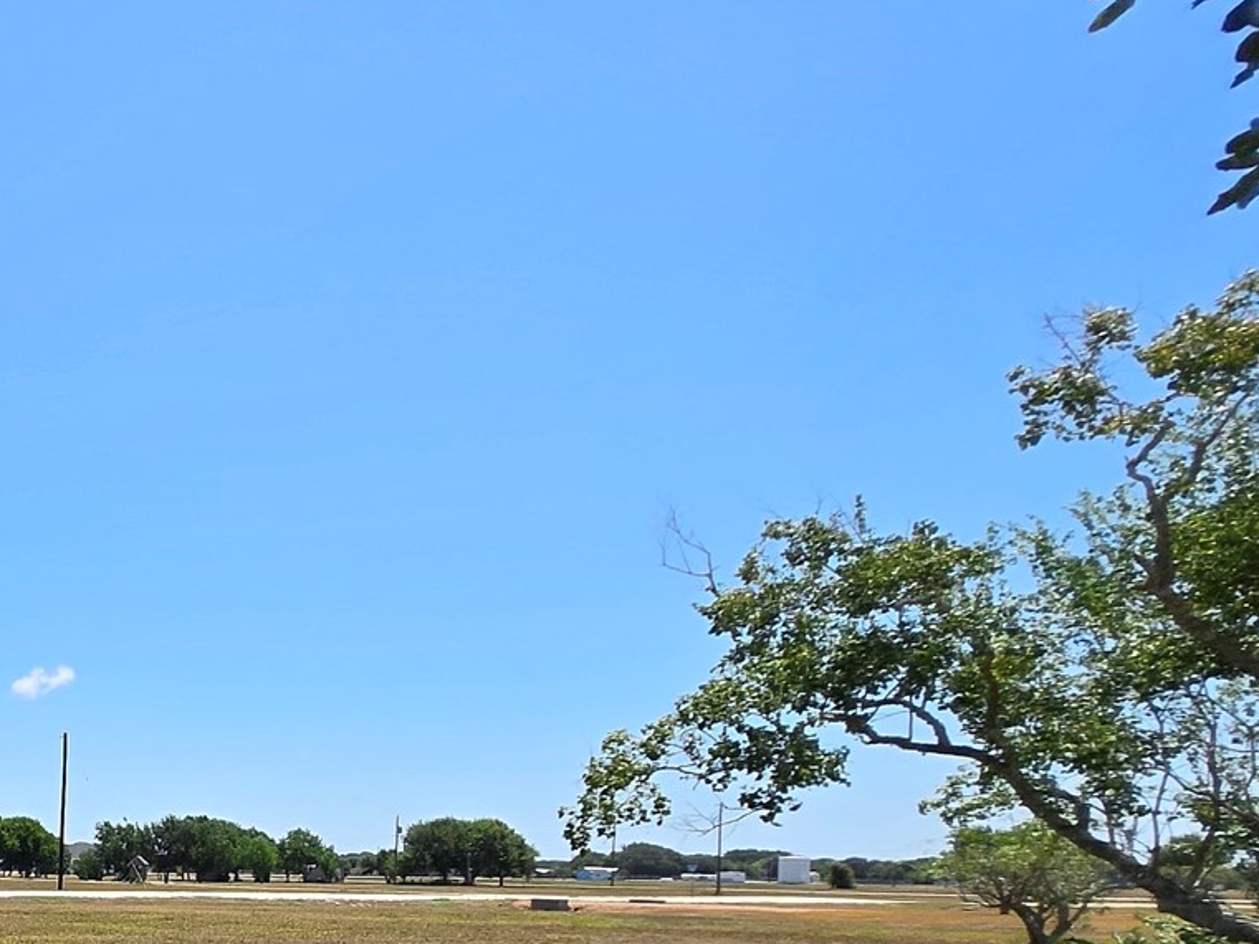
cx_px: -337
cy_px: 856
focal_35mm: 35
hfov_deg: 36.6
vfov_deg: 37.9
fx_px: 1273
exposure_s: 1/2000
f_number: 2.2
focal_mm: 1.7
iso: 50
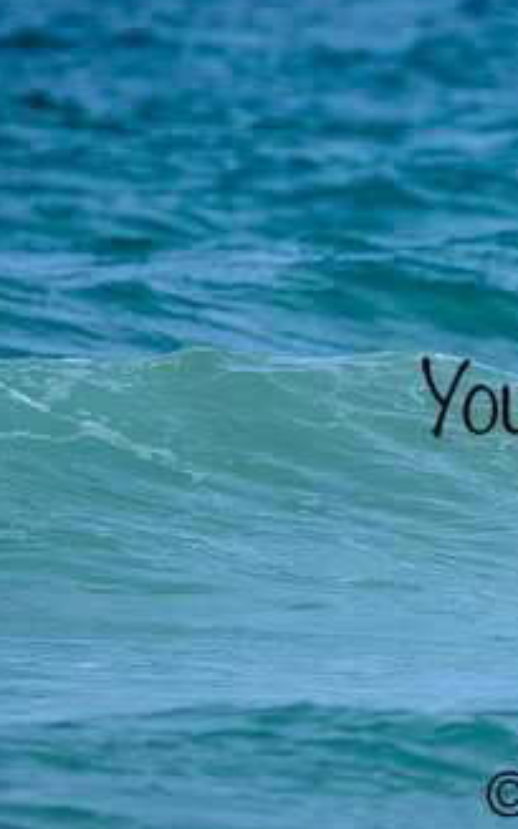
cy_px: 397
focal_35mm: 1982
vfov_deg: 1.1
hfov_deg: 0.7
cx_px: 772
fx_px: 44768
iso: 250
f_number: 6.3
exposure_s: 1/2000
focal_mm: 800
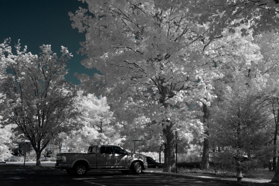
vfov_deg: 27.0
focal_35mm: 50
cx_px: 140
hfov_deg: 39.6
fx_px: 388
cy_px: 93
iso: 6400
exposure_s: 1/4000
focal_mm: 50
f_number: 14
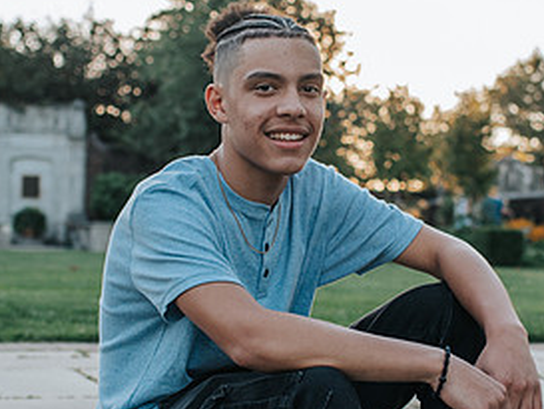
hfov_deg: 19.3
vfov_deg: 14.5
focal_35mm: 102
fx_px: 1604
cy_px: 233
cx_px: 283
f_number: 3.2
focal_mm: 35
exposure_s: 1/800
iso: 180
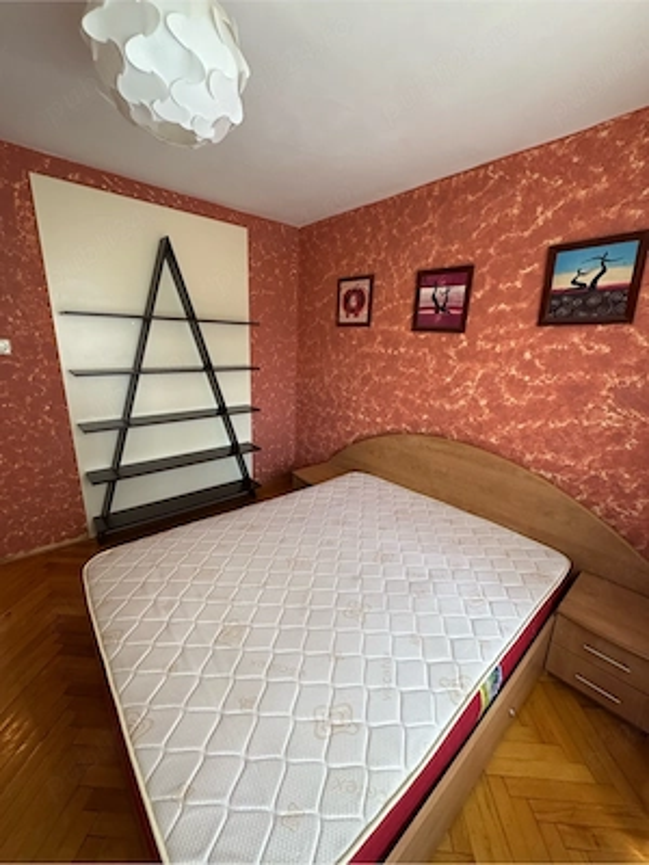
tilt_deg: -13.9
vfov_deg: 102.1
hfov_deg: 85.7
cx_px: 324
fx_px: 350
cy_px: 432
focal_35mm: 14
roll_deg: -1.5
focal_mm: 2.22
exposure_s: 1/100
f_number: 2.2
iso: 250
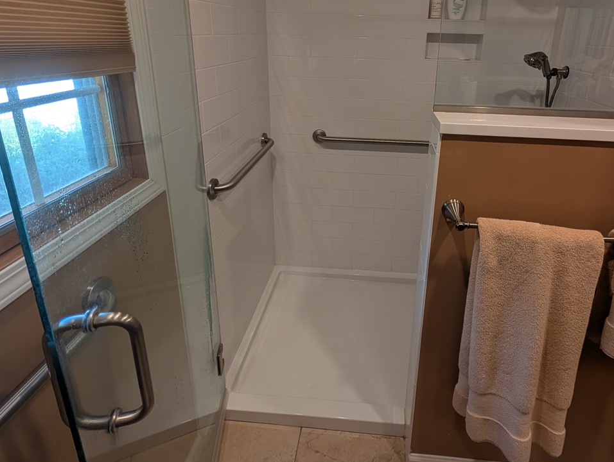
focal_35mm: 18
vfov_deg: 68.2
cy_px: 130
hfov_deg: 86.9
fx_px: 320
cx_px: 357
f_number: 1.7
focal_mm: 2.02
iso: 45
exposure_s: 1/60
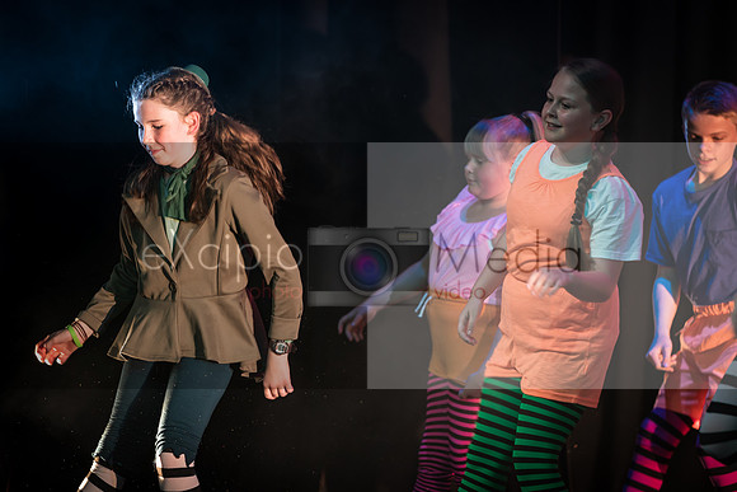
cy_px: 239
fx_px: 4293
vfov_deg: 6.6
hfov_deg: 9.8
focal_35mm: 210
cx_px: 383
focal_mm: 200
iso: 800
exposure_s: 1/125
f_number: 2.8
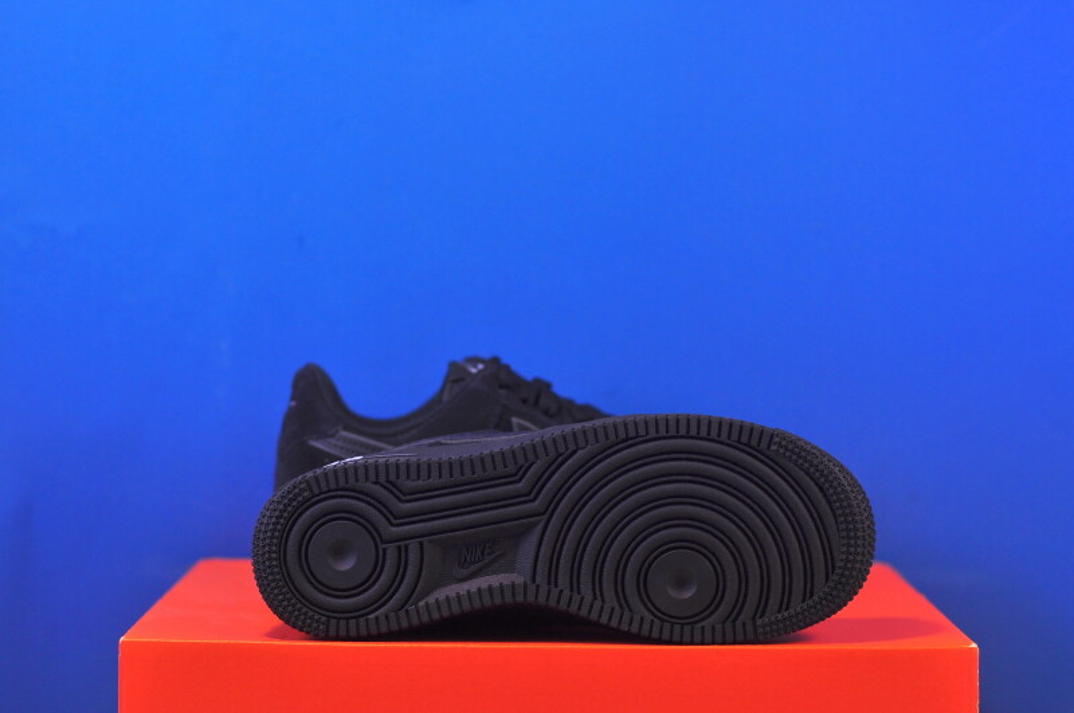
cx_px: 537
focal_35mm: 75
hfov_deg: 27.0
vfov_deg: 18.1
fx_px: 2234
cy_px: 356
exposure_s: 1/320
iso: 250
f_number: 2.5
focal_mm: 50
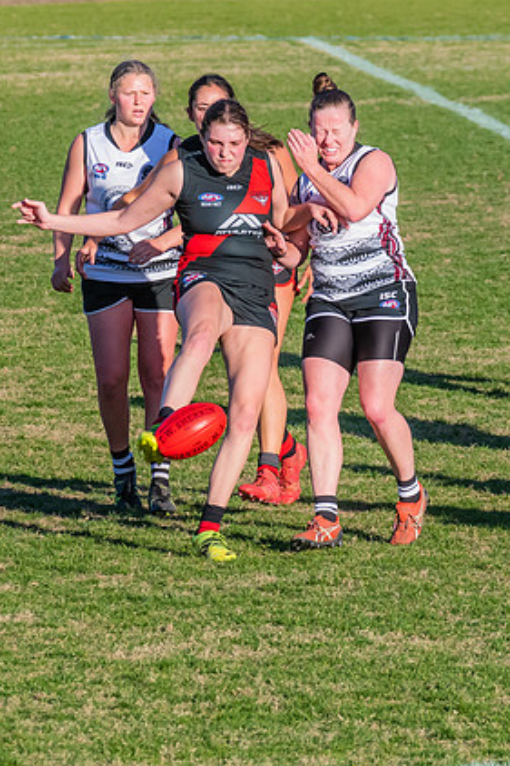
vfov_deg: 3.3
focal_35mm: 623
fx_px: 13249
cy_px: 371
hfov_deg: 2.2
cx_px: 362
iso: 800
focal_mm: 240
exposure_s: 1/1250
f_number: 8
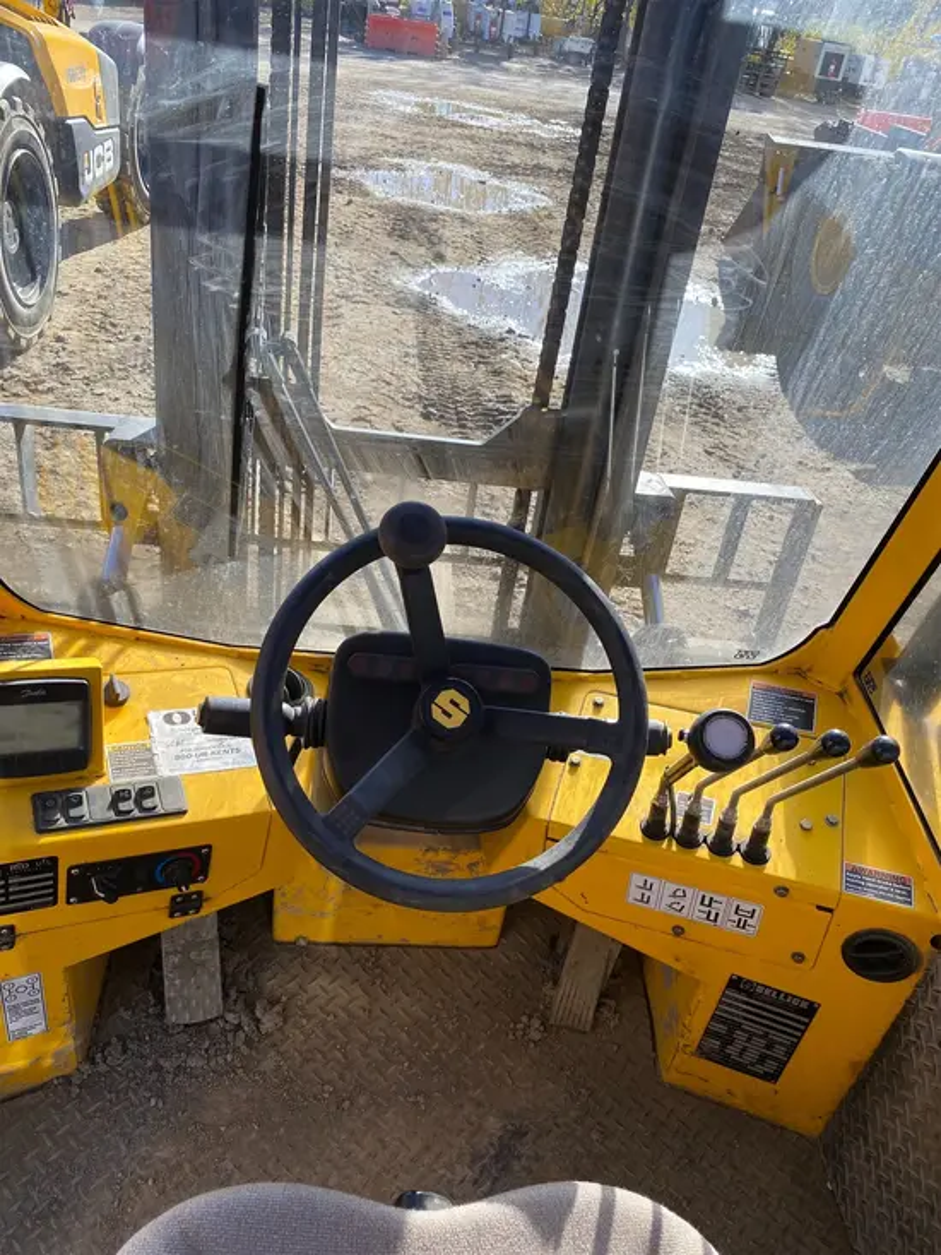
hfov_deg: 53.1
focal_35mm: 26
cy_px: 628
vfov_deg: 67.3
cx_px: 470
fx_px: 942
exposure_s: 1/387
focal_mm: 4.25
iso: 32
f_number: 1.8
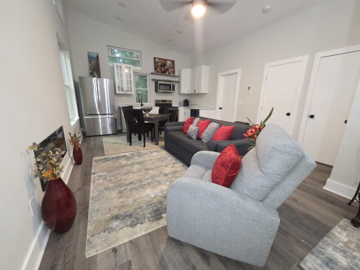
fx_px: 135
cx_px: 180
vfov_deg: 89.9
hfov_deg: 106.2
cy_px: 135
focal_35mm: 13
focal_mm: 2.2
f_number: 2.2
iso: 500
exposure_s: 1/30
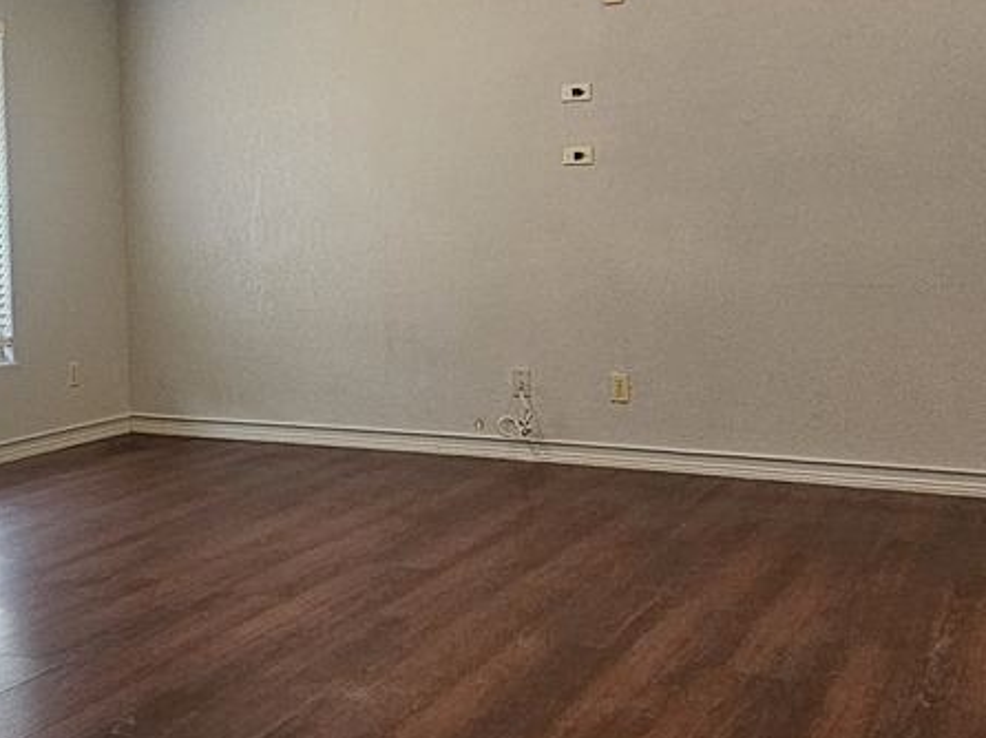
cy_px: 250
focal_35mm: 42
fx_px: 1196
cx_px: 84
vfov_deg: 34.0
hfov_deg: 41.0
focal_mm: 2.2
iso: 400
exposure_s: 1/60
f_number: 2.2
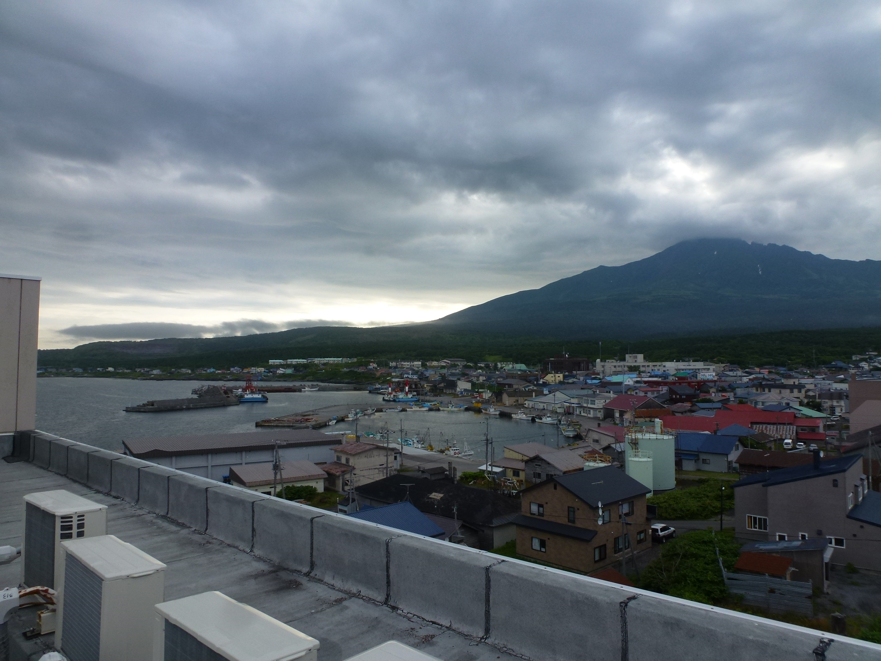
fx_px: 611
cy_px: 330
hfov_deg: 71.6
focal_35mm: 24
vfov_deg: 56.8
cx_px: 440
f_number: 4
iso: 100
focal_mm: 4.3
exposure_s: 1/500
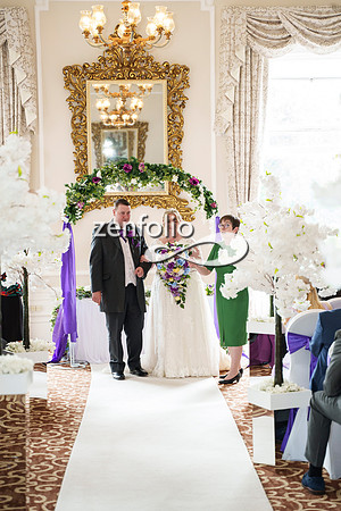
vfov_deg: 27.0
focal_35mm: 75
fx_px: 1066
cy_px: 256
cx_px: 170
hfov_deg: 18.2
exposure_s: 1/250
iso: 1600
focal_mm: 75
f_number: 3.5
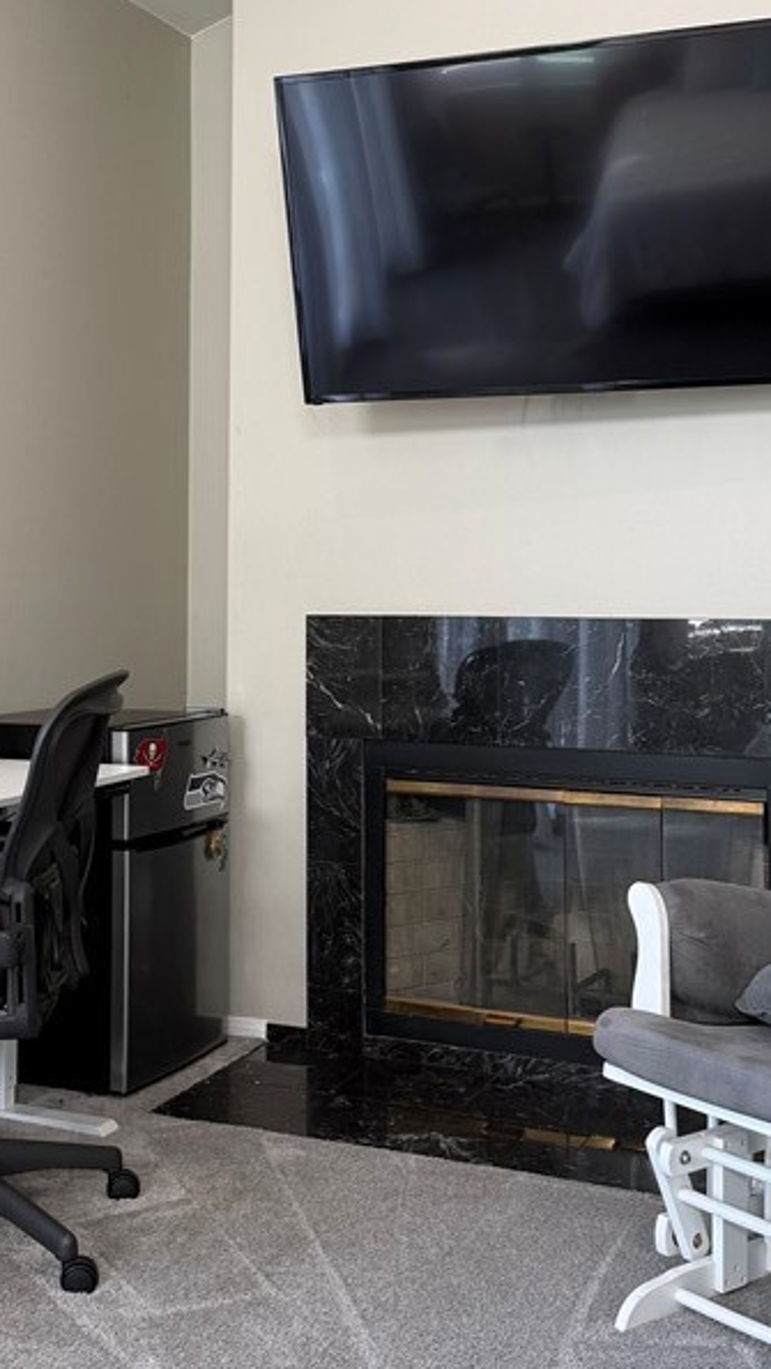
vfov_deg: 45.1
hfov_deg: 26.5
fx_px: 1634
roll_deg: -0.9
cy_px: 527
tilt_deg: +0.6
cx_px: 320
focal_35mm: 45
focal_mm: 6.76
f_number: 1.78
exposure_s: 1/120
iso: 125
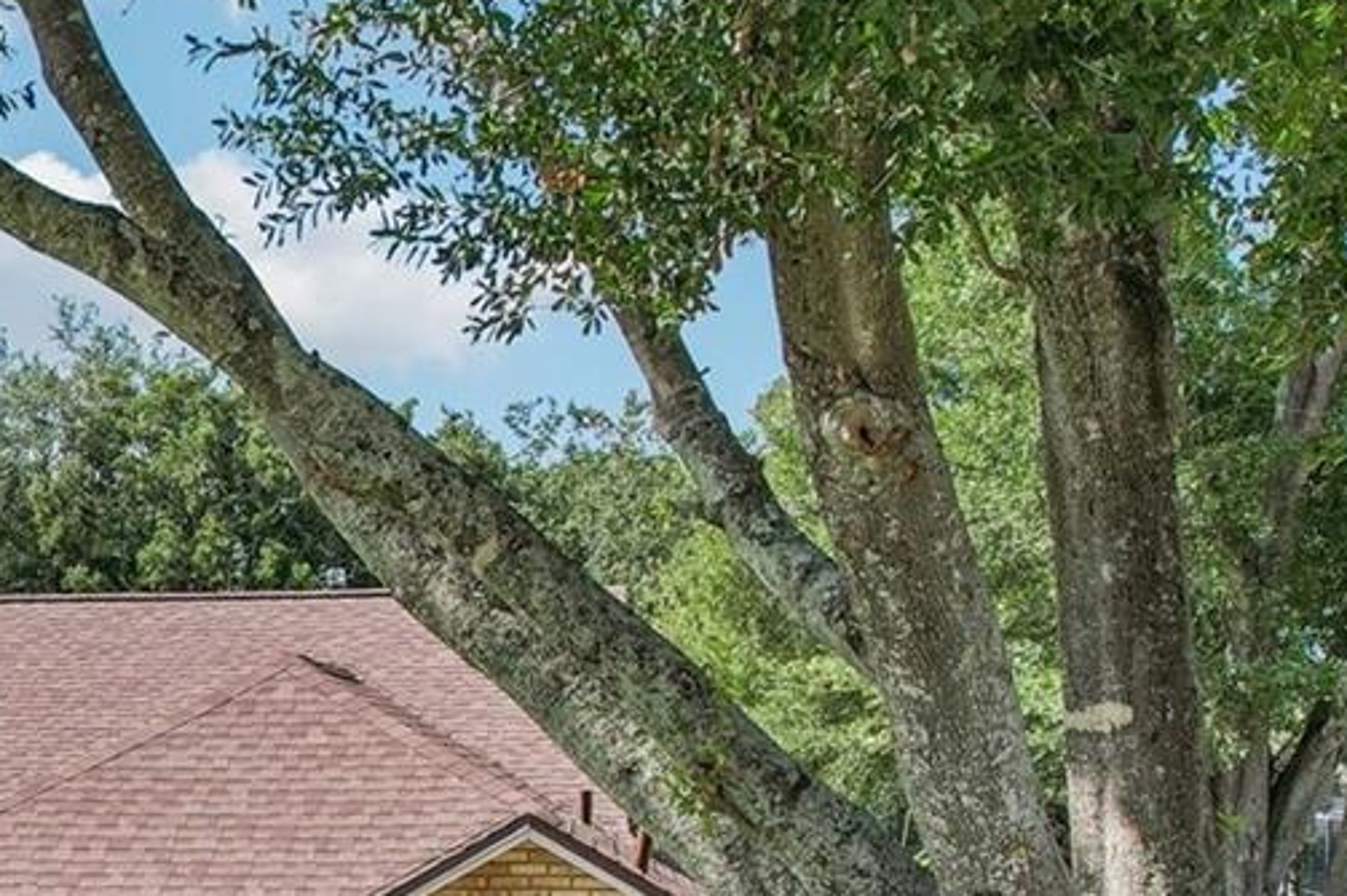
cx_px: -284
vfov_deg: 18.9
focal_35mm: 70
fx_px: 2618
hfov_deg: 25.7
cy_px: 915
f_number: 2.8
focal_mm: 8.4
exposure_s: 1/800
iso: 100
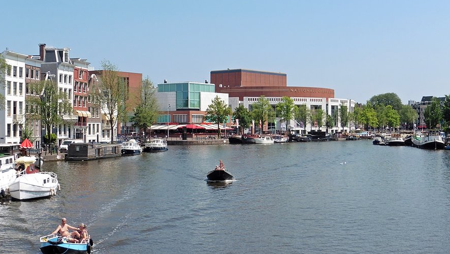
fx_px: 621
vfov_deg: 23.1
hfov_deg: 39.9
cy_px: 126
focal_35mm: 52
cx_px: 224
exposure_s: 1/1000
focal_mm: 8.5
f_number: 5
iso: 100
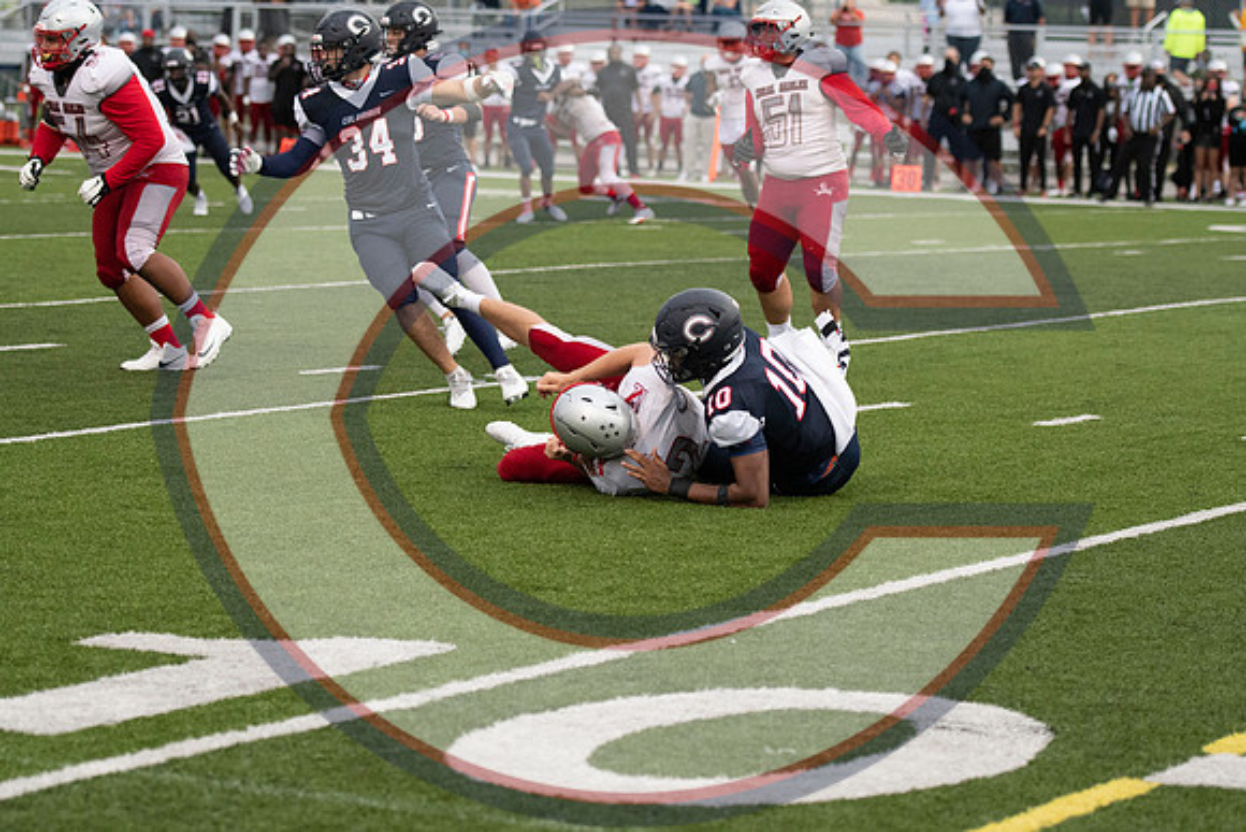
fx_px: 4466
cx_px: 623
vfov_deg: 10.6
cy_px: 416
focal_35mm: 129
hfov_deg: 15.9
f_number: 2.8
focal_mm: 86
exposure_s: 1/2000
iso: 2500
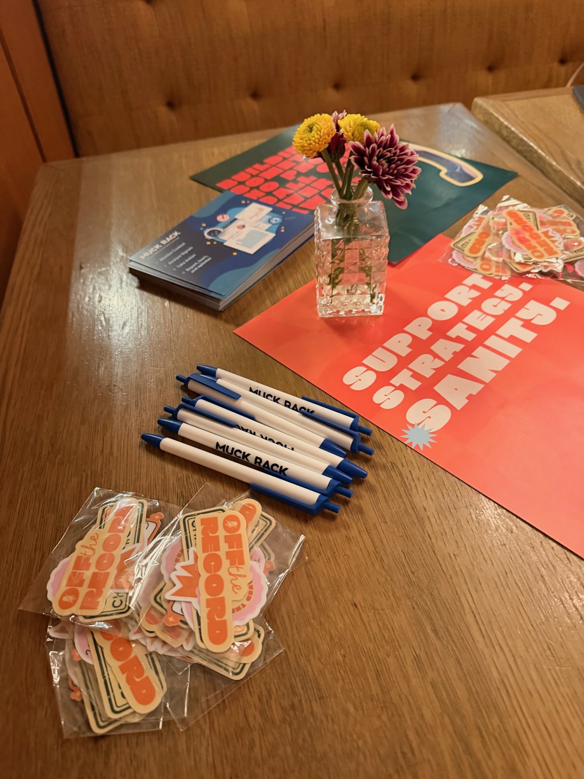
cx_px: 292
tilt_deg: -46.8
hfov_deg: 56.8
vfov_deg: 71.6
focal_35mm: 24
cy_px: 390
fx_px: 540
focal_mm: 6.76
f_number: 1.78
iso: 1000
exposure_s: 1/40
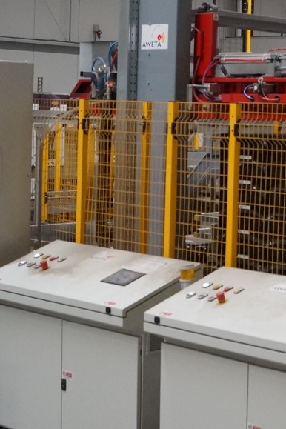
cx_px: 390
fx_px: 1001
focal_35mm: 84
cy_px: 145
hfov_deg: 15.4
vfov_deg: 24.1
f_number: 4
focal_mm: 20
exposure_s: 1/160
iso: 1250
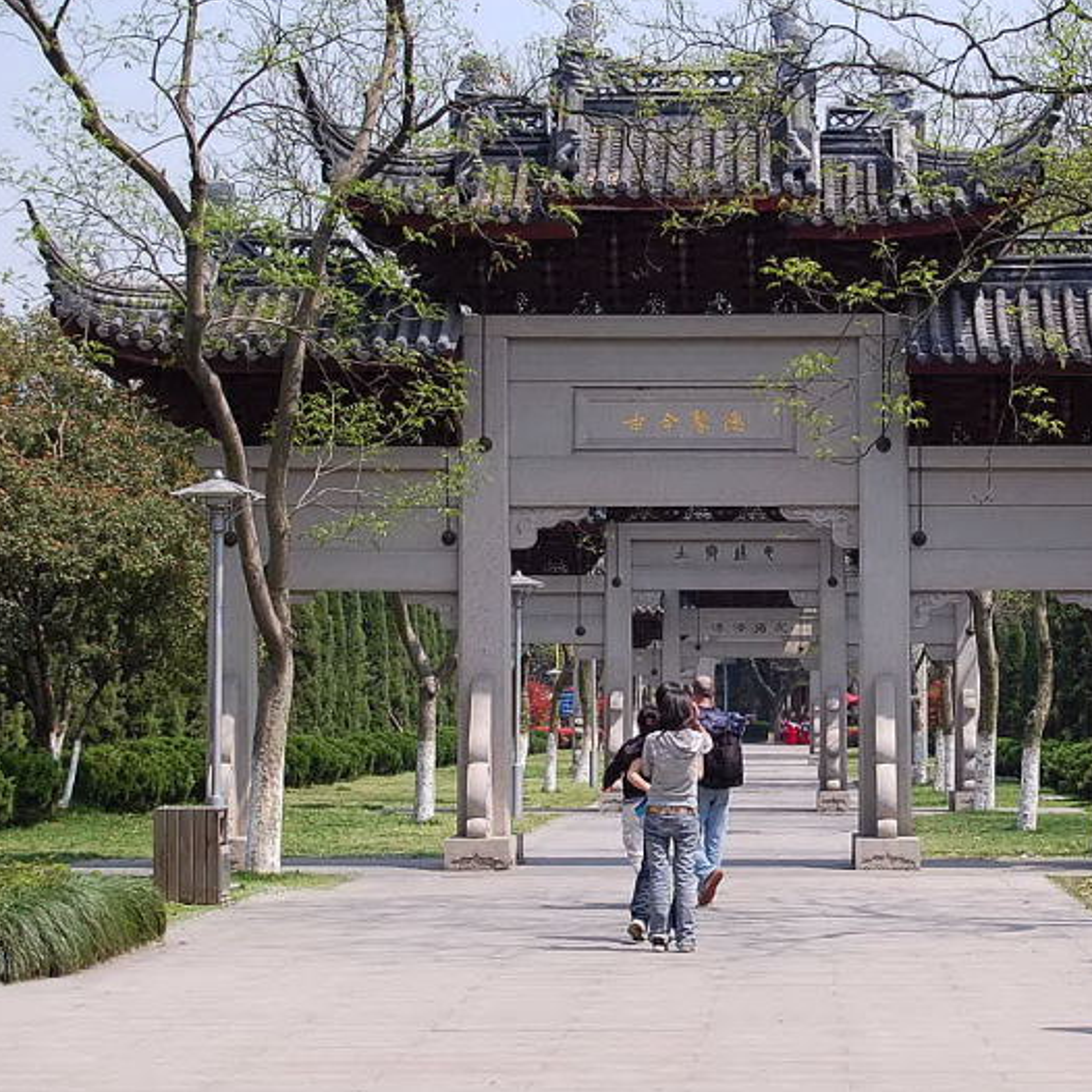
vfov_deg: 16.3
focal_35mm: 107
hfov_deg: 16.3
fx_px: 3806
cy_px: 542
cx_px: 783
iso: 200
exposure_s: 1/250
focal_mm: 55
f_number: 8
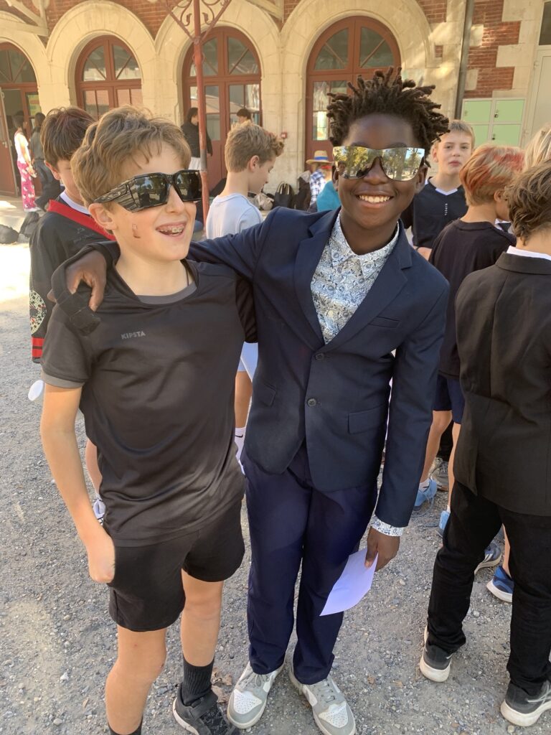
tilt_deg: -19.5
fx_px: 552
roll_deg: +0.2
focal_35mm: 26
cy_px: 368
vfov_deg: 67.3
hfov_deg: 53.1
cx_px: 276
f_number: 1.8
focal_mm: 4.25
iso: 32
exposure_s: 1/121
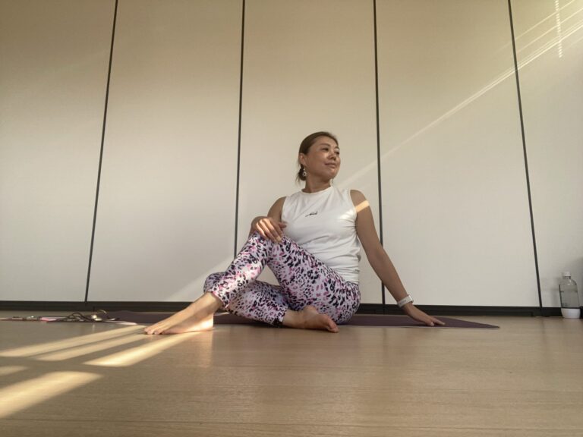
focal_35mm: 23
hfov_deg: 73.9
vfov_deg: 58.9
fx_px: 387
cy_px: 218
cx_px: 292
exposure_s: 1/122
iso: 40
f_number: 2.2
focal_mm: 2.71
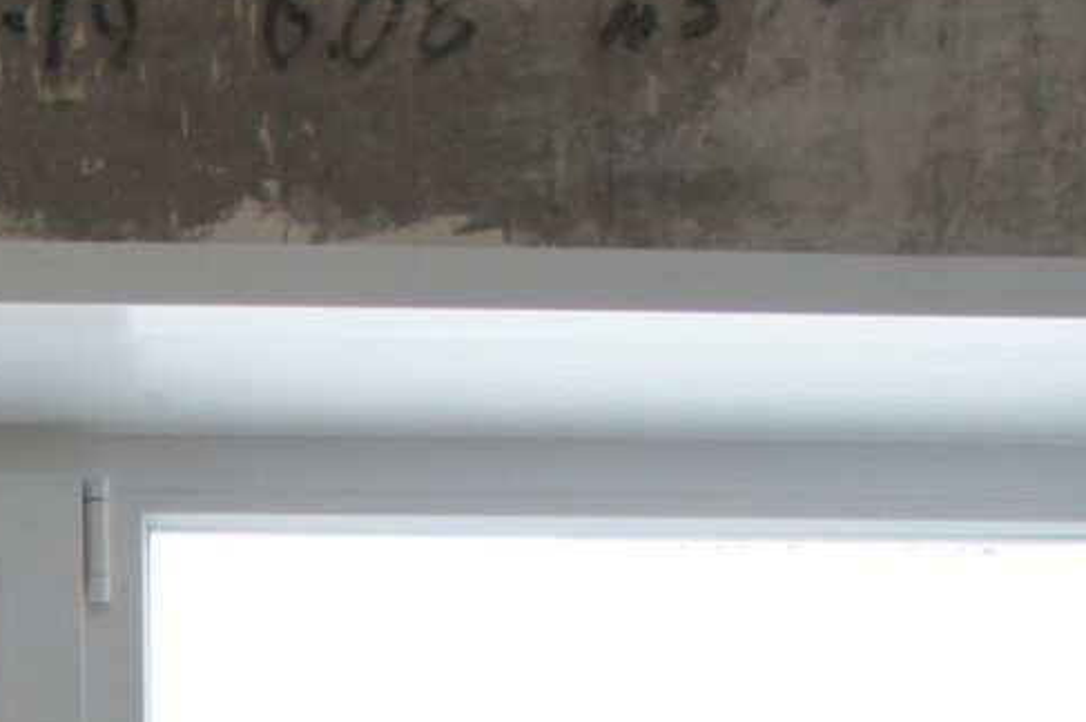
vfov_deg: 8.9
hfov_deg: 12.7
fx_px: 4281
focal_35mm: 142
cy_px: 1581
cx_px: -1068
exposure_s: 1/80
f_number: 3.5
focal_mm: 18
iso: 200
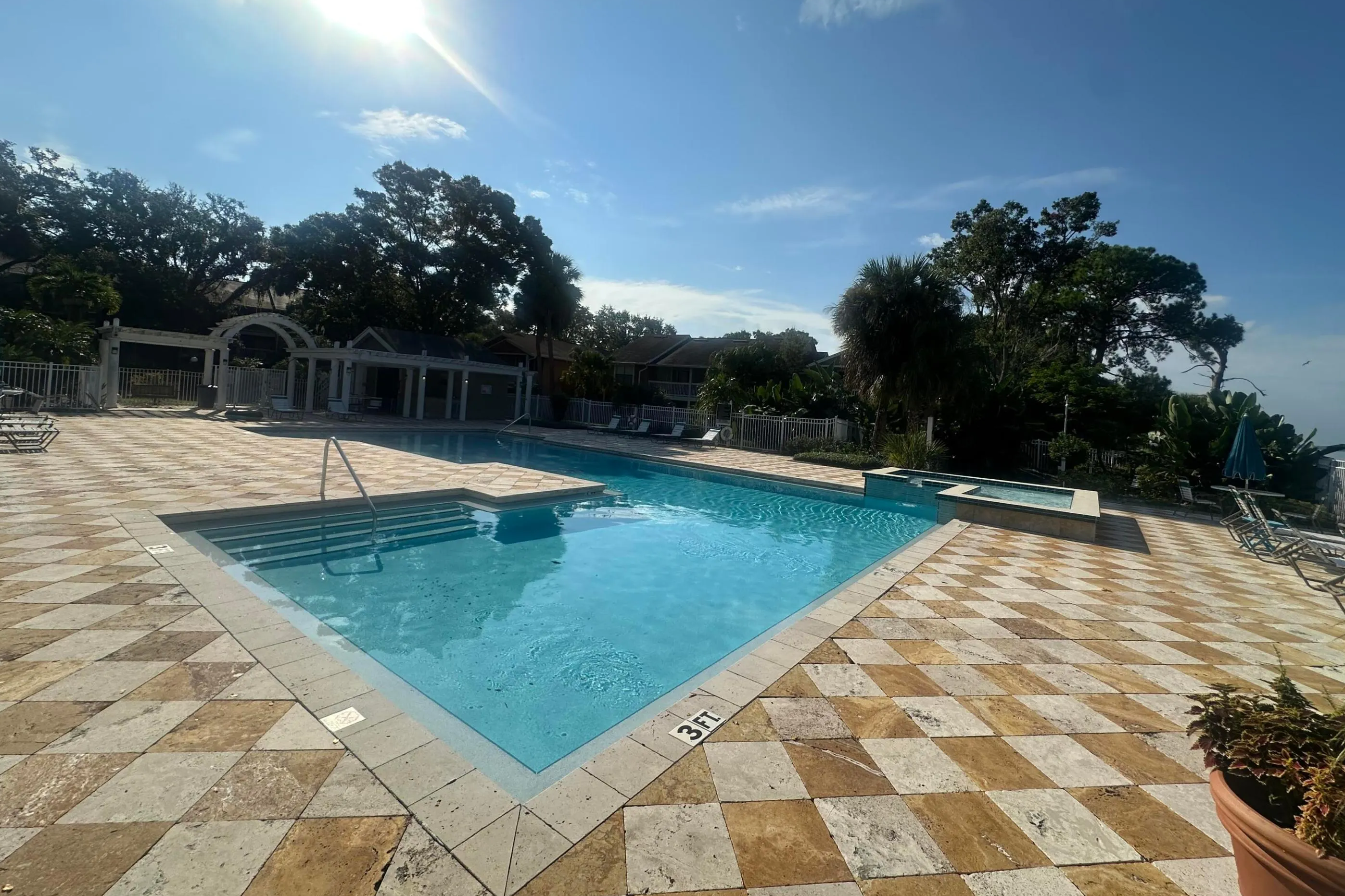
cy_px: 398
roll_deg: -4.2
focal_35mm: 15
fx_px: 560
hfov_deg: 100.4
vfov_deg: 77.0
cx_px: 685
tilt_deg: +1.7
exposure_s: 1/4000
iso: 50
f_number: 2.2
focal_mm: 2.22
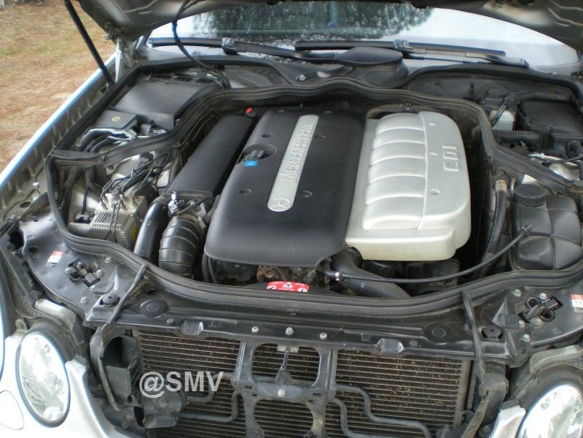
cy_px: 219
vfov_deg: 37.7
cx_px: 292
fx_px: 640
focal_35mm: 38
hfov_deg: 49.0
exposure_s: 1/63
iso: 165
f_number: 3.1
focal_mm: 6.3
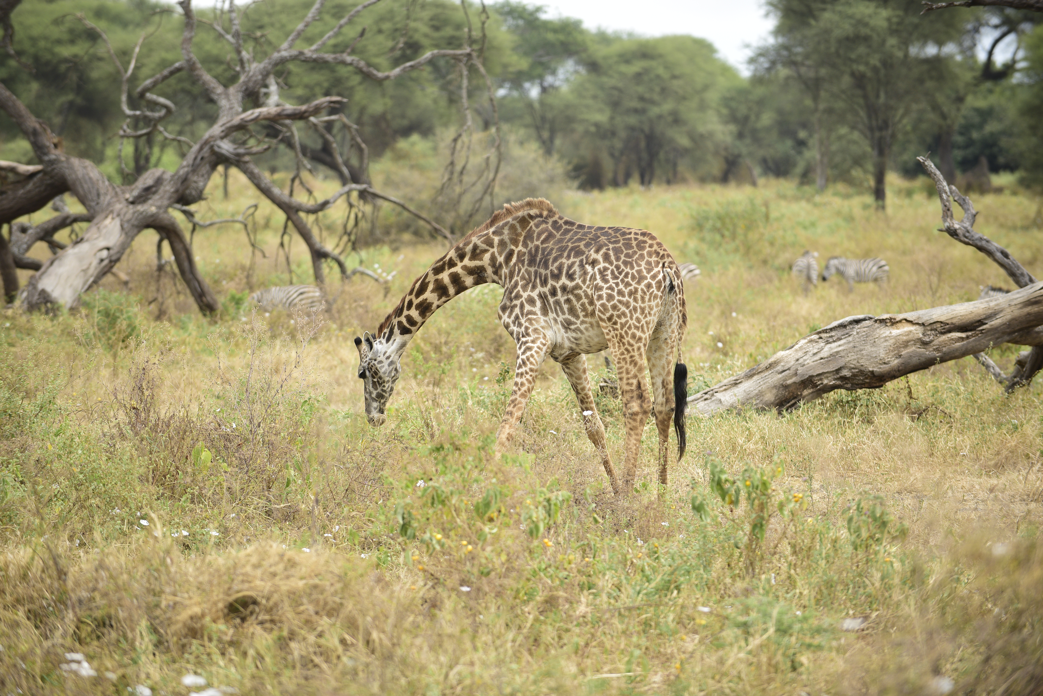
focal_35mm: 200
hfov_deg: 10.3
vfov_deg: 6.9
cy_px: 348
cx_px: 522
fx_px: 5796
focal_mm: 200
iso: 250
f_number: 3.5
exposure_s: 1/1000
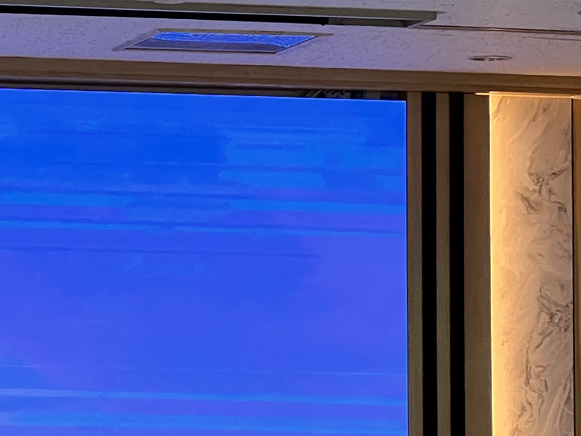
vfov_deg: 5.9
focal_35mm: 250
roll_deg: -0.5
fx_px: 4195
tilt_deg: +6.8
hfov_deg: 7.8
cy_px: 61
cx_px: -286
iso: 125
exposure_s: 1/107
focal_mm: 9
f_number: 2.8
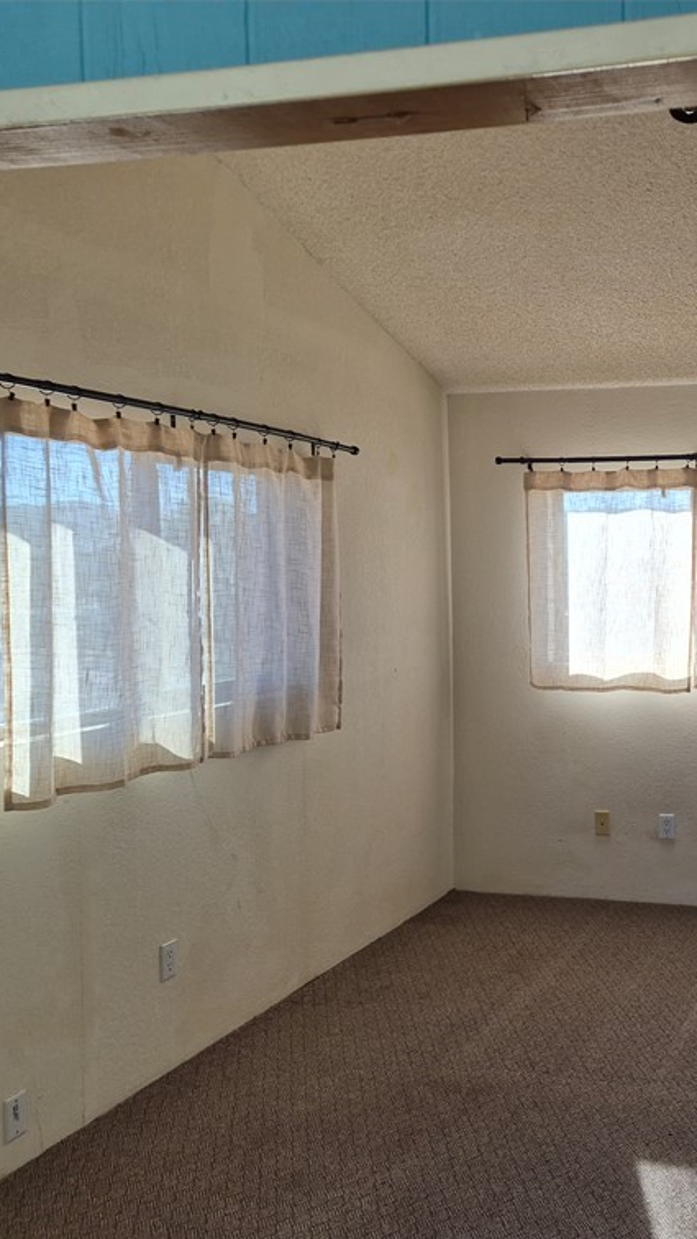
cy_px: 629
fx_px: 1116
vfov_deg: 58.0
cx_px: 689
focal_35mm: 34
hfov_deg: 32.1
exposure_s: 1/910
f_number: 1.8
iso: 80
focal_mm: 5.4
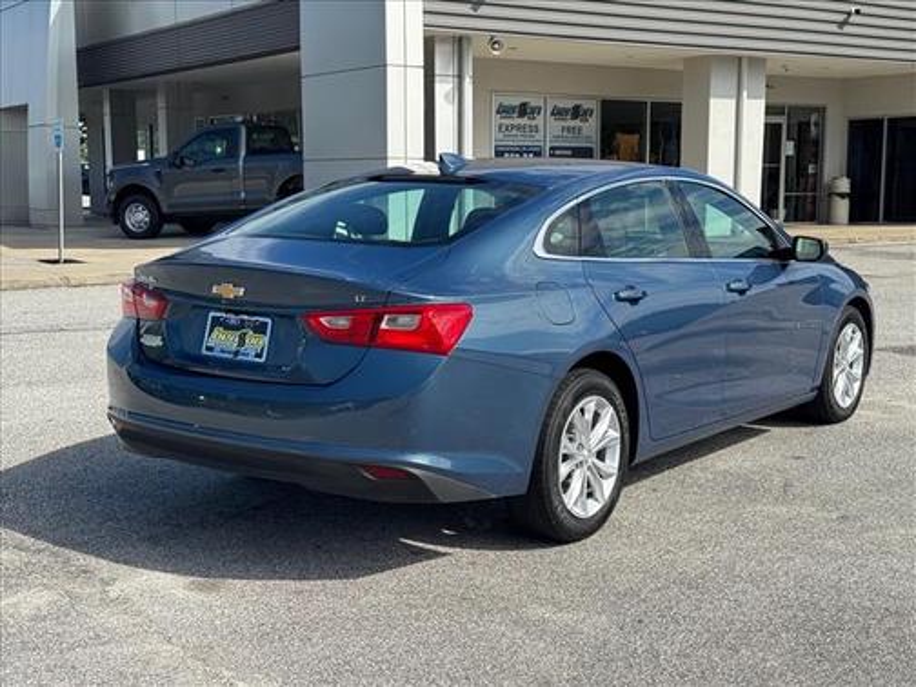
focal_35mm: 48
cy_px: 344
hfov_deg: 39.7
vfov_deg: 30.3
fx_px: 1270
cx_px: 458
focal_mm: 6.76
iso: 64
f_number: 1.78
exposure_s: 1/3610
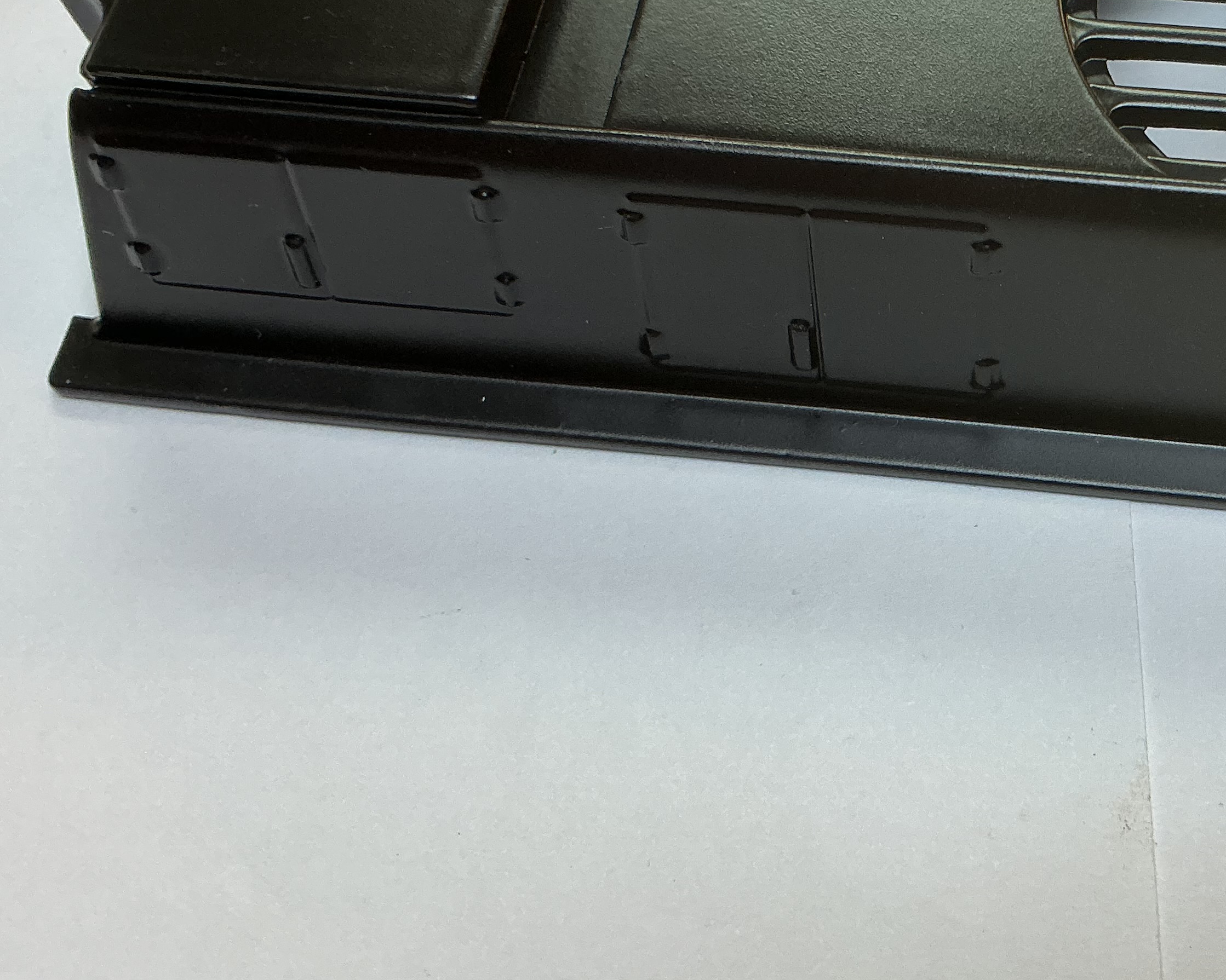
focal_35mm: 51
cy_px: 201
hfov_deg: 35.2
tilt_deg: -59.0
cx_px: 1026
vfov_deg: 29.0
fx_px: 1850
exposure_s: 1/120
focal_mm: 3
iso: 50
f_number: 1.8
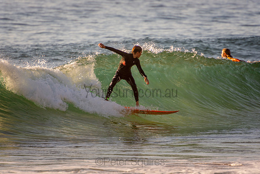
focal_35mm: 600
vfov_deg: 2.3
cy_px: 87
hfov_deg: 3.4
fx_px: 4334
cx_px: 130
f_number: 5.6
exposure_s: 1/1250
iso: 400
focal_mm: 400
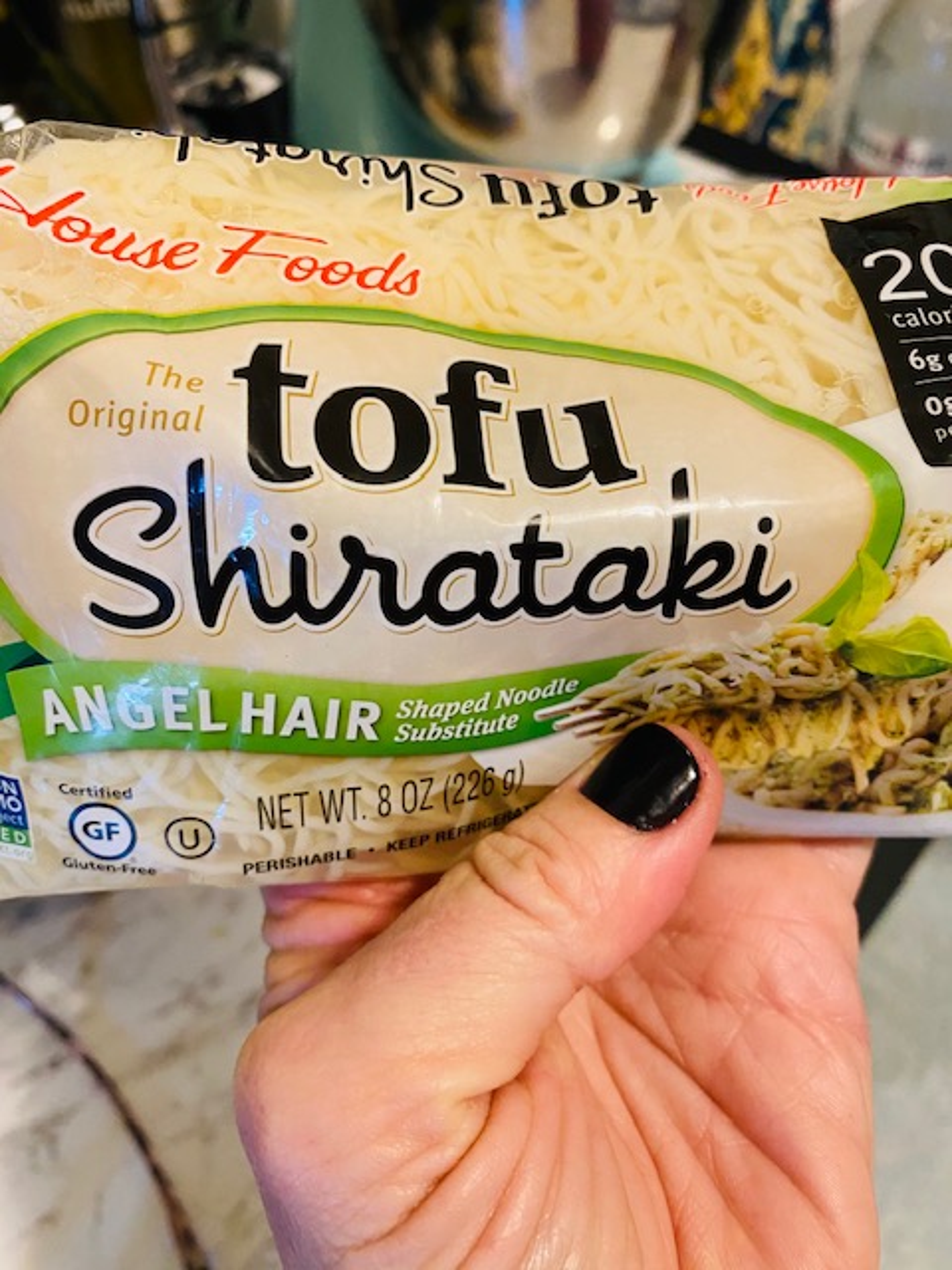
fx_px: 953
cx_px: 476
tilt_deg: -53.7
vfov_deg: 67.3
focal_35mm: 26
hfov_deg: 53.1
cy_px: 635
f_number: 1.8
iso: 400
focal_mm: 4.25
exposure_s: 1/60
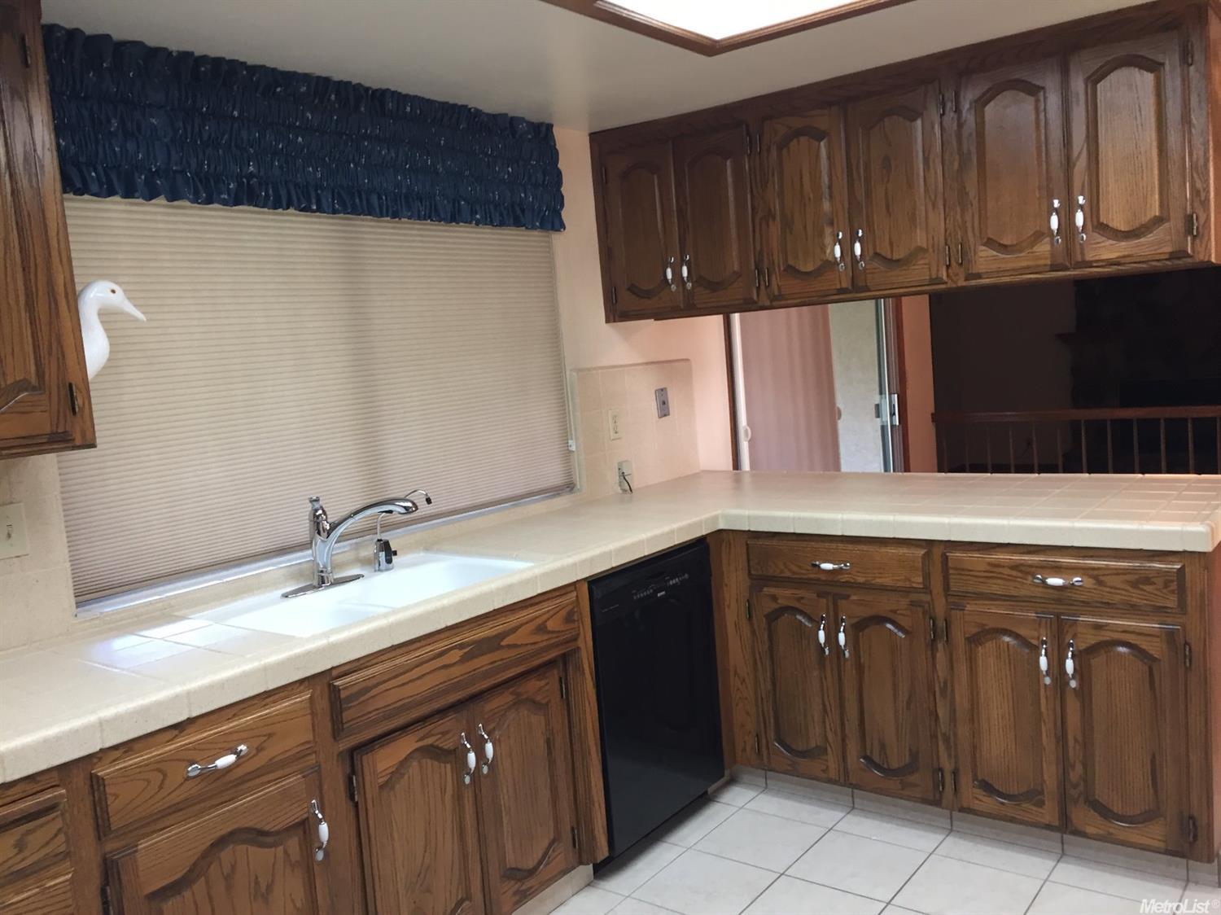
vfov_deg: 48.2
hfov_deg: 61.7
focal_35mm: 29
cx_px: 610
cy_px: 458
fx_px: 1023
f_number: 2.2
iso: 80
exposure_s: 1/30
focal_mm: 4.15
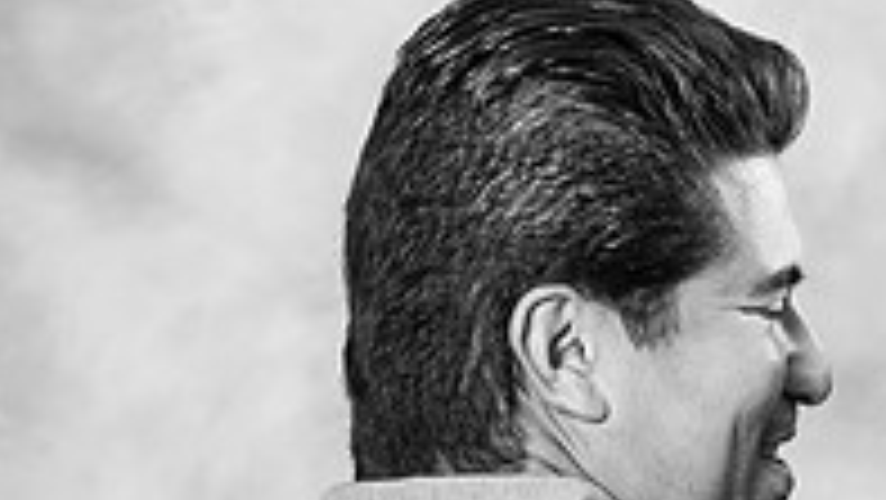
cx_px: 917
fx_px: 11610
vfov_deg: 2.5
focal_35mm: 494
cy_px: 664
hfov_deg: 4.4
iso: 200
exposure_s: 1/125
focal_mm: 160
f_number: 5.6
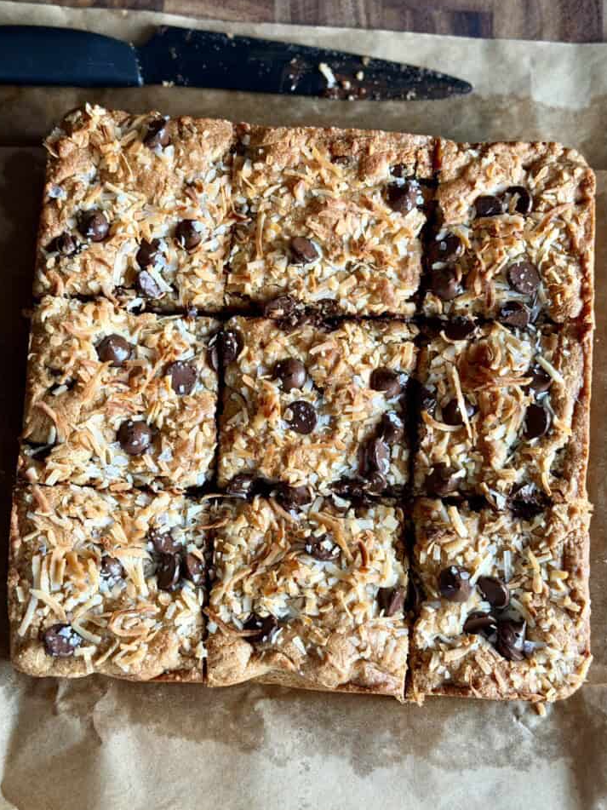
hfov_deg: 29.7
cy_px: 406
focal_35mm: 49
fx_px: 1146
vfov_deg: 38.9
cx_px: 301
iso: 250
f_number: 1.8
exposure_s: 1/60
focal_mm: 6.8
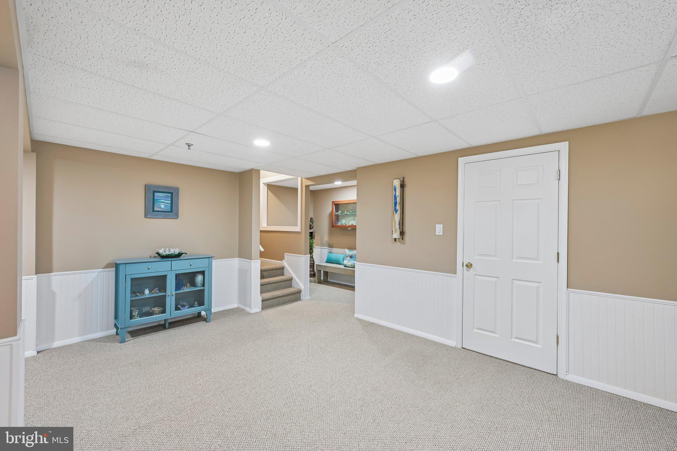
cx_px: 338
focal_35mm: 14
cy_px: 226
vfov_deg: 79.2
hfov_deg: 102.3
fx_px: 273
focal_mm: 14.5
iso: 400
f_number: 8
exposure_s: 1/3.33
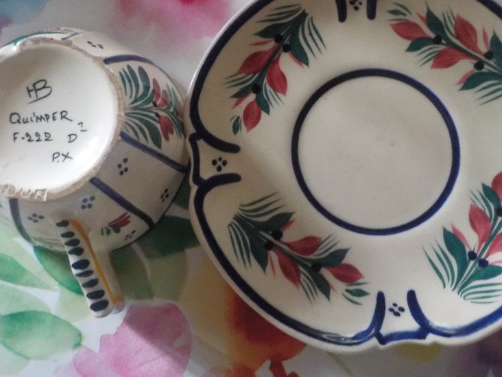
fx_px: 595
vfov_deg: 34.8
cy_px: 122
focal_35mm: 41
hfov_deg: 45.8
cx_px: 253
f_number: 3.3
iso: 800
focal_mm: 4.1
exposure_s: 1/5
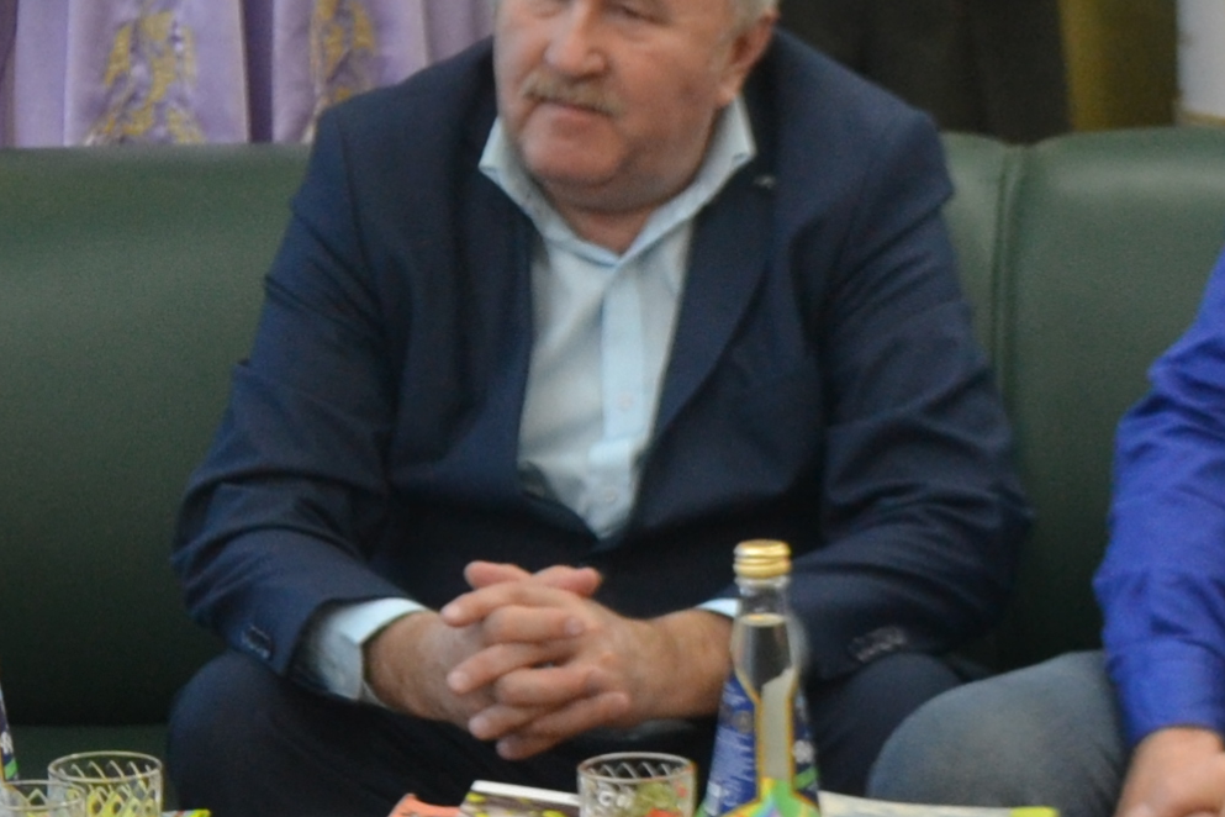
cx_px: 137
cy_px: 286
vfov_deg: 7.6
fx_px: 6159
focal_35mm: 181
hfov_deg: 11.3
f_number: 4.2
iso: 400
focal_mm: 26
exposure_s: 1/25
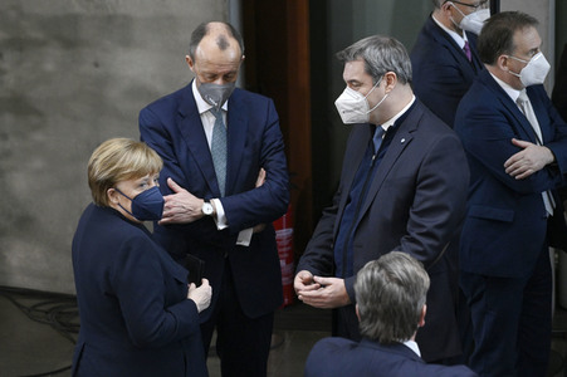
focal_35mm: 210
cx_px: 284
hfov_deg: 9.8
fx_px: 3305
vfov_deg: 6.5
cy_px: 188
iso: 6400
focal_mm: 210
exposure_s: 1/250
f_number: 6.3
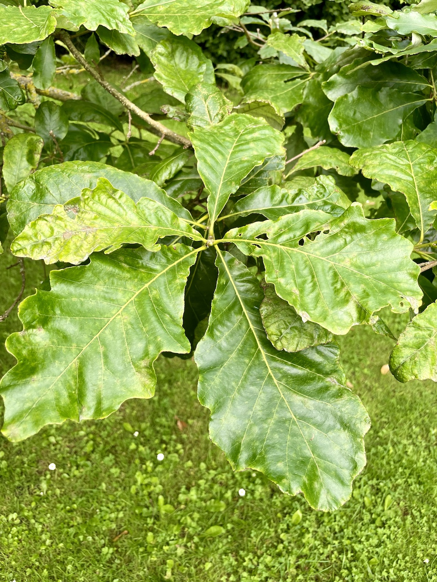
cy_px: 291
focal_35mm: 26
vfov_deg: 67.3
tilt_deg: -35.7
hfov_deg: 53.1
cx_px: 218
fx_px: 438
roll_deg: -6.3
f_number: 1.6
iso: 32
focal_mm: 4.2
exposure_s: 1/412
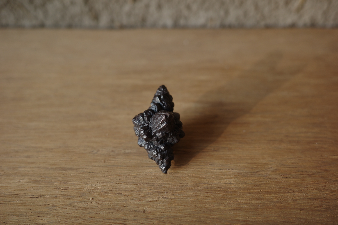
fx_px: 376
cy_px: 112
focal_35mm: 40
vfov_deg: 33.4
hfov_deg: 48.5
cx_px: 169
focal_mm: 26
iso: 200
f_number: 2.8
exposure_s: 1/80
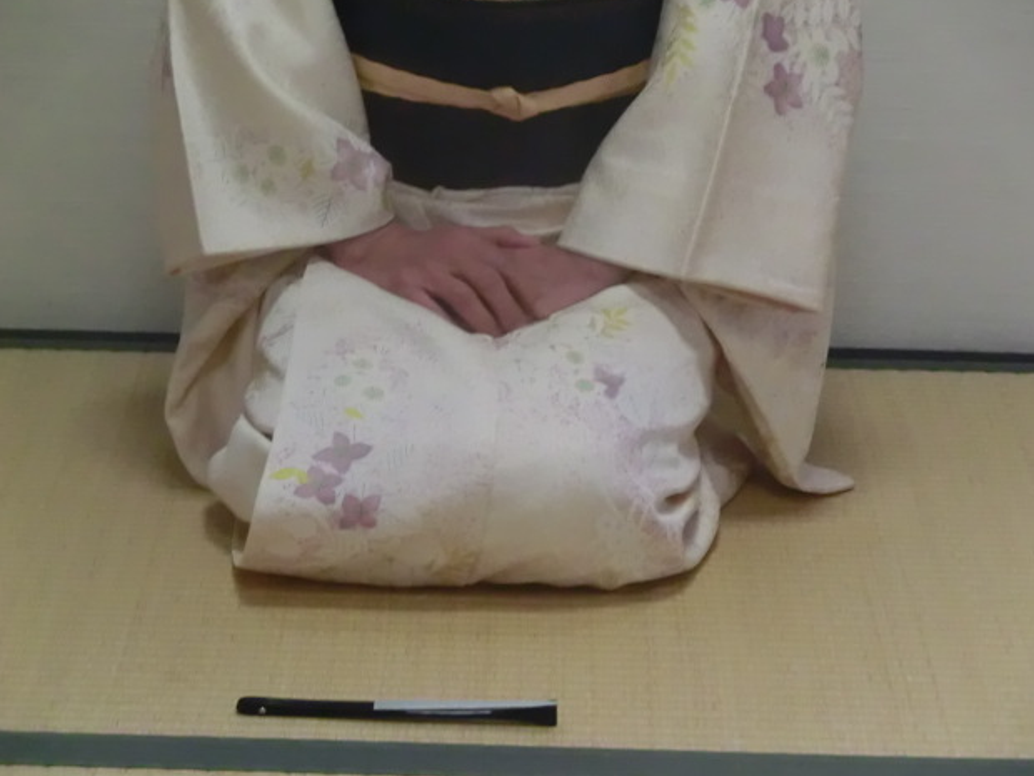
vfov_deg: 9.5
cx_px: 520
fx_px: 4690
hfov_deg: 12.6
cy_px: 377
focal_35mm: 157
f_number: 5.9
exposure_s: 1/50
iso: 800
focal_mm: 26.91
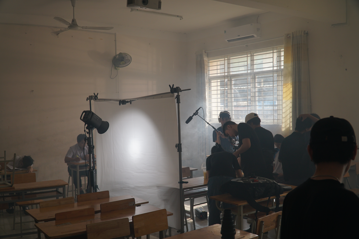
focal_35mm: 34
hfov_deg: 55.1
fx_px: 344
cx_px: 180
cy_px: 120
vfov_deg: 38.4
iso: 320
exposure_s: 1/400
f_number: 4
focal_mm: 23
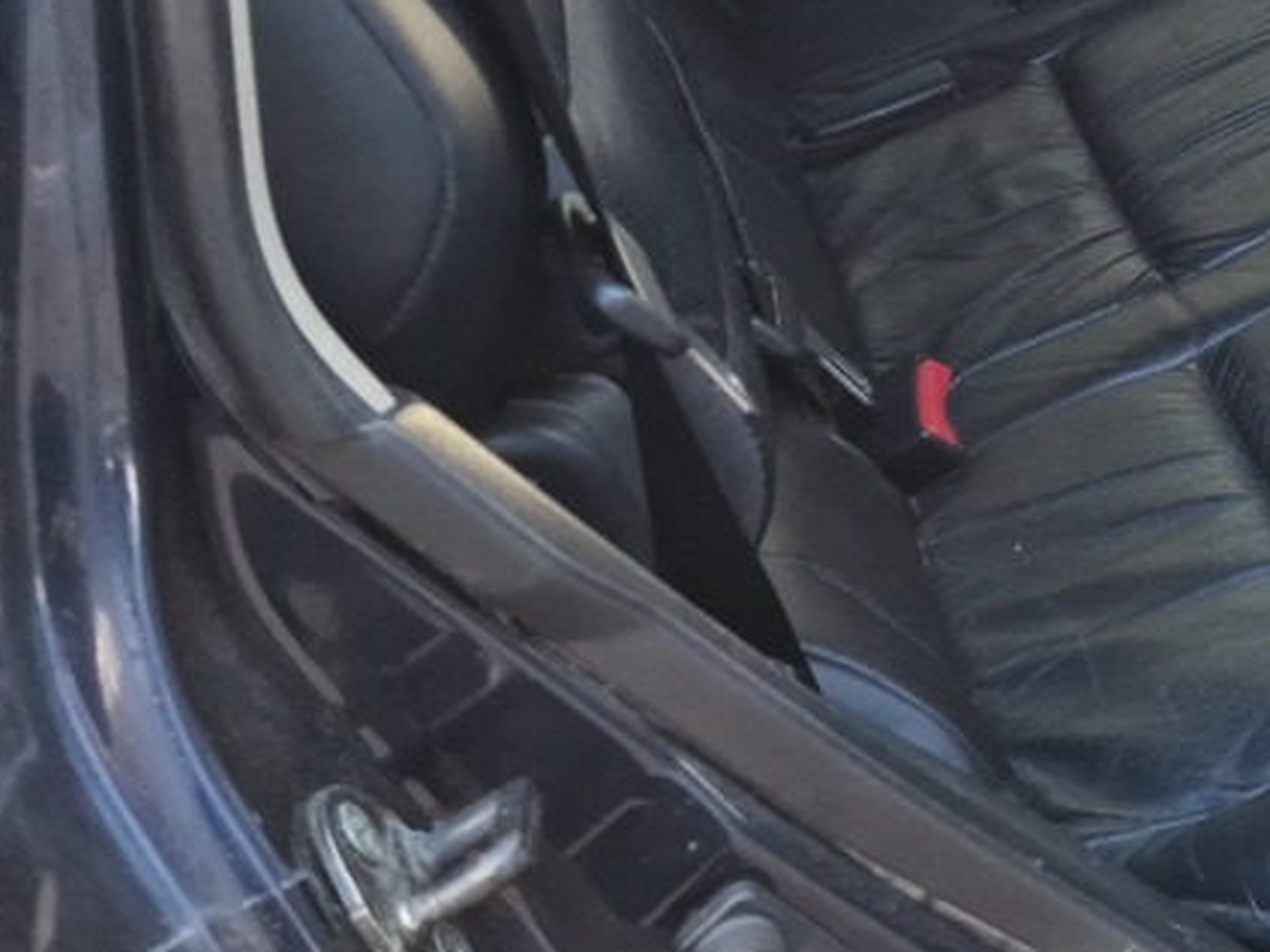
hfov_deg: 18.7
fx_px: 3191
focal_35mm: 87
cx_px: 2117
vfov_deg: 16.1
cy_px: -276
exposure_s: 1/50
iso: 80
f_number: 1.8
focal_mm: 6.4
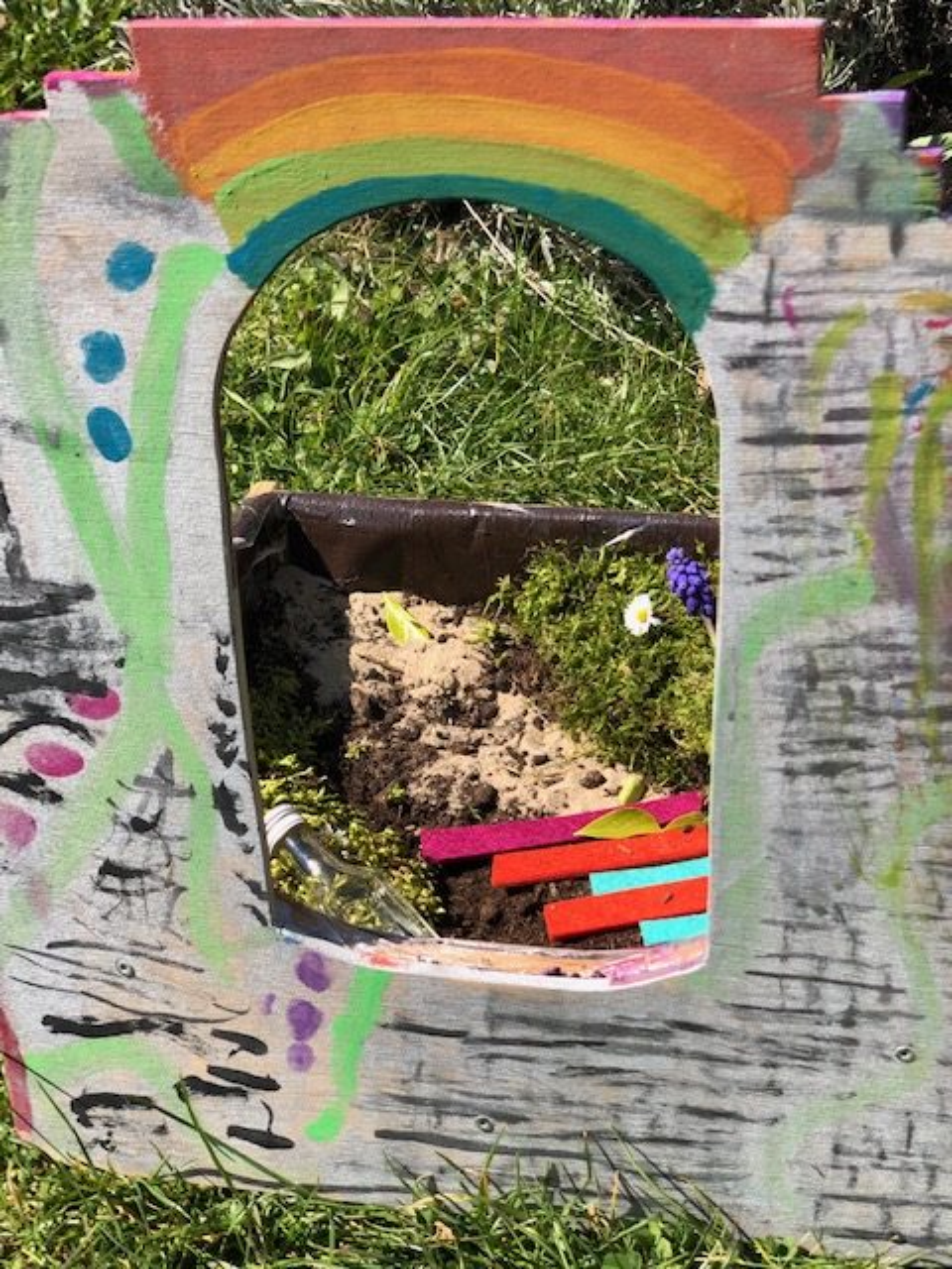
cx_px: 476
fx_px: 1907
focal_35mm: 52
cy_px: 634
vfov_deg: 36.8
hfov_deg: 28.0
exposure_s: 1/615
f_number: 2.4
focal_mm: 6
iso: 16
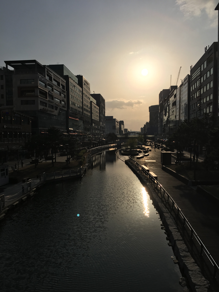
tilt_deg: -2.7
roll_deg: -0.3
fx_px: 245
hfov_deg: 48.2
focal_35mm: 29
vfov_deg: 61.7
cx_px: 110
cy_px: 146
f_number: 2.2
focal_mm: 4.15
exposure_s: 1/8547
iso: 25
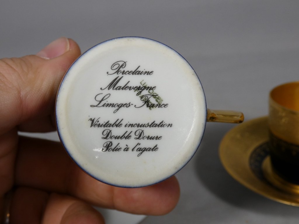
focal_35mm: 43
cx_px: 150
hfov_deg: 43.9
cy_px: 112
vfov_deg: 33.6
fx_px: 371
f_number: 3.7
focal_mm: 7.8
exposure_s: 1/80
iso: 125
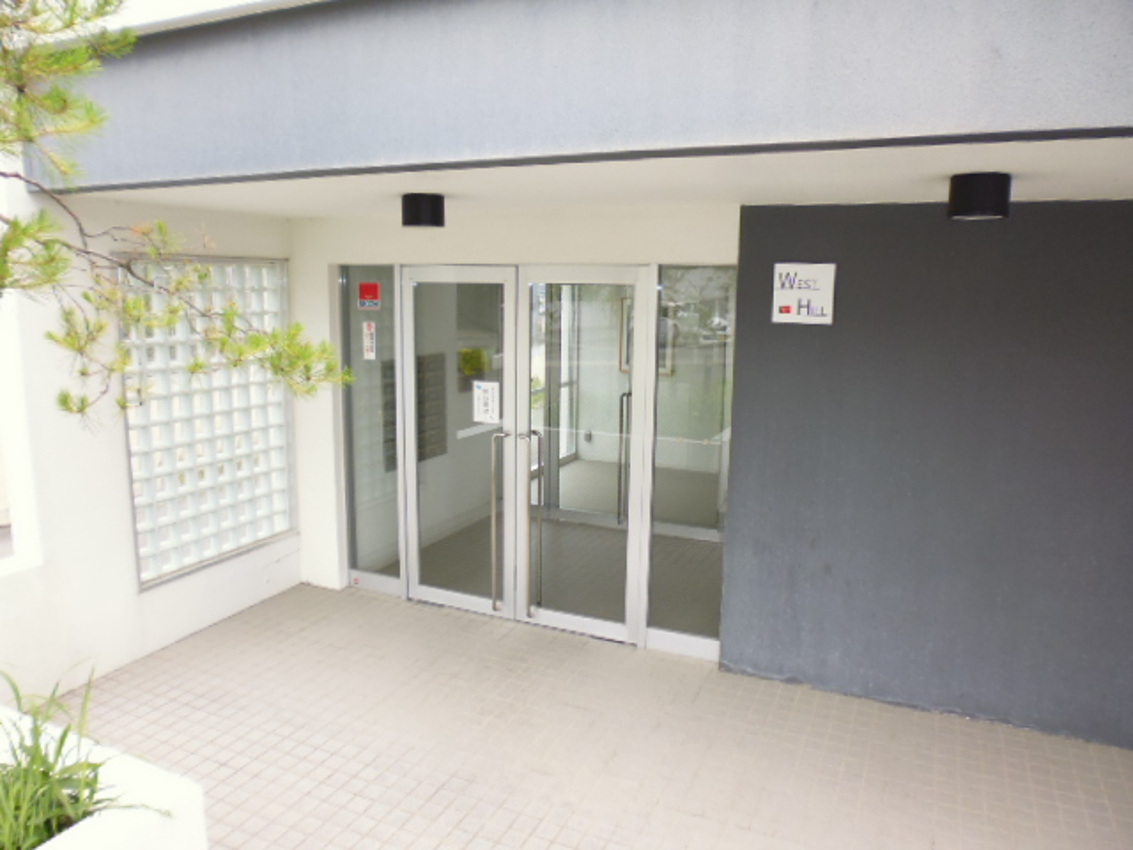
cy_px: 425
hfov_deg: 71.6
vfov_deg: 56.8
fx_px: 786
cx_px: 566
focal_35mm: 24
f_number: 2.8
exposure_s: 1/400
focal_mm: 4.3
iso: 100
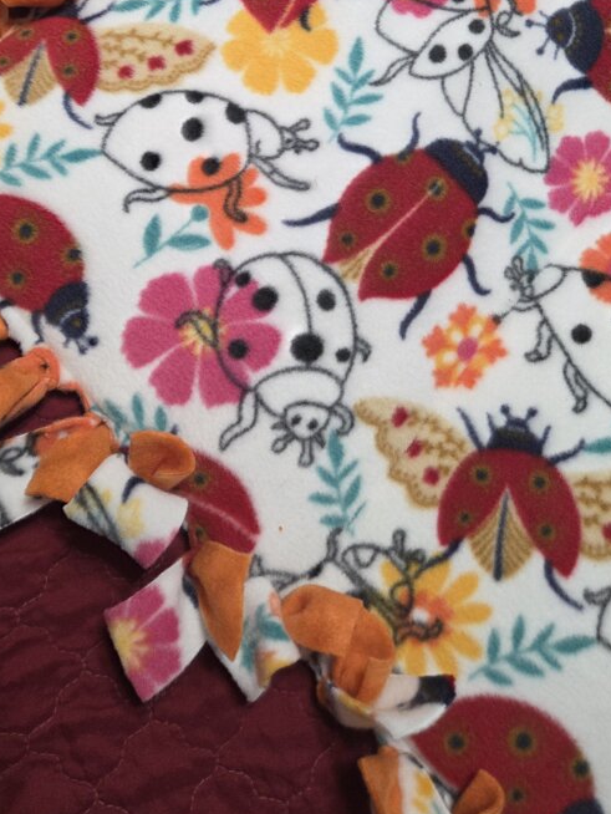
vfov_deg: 49.0
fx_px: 847
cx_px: 219
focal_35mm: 36
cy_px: 189
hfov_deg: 39.3
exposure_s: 1/120
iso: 250
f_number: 1.8
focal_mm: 5.4
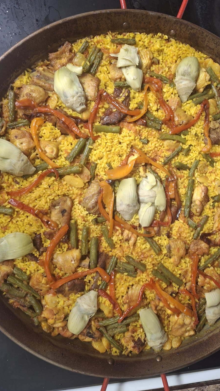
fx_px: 290
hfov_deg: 41.0
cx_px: 146
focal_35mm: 28
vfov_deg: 67.9
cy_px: 196
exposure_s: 1/40
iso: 250
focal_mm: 4.69
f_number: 1.8
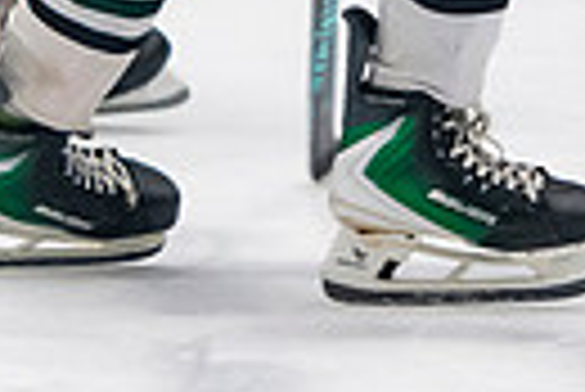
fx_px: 16463
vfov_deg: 1.4
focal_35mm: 1012
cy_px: -450
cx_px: 290
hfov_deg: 2.0
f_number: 3.2
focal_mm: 125
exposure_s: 1/640
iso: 2000
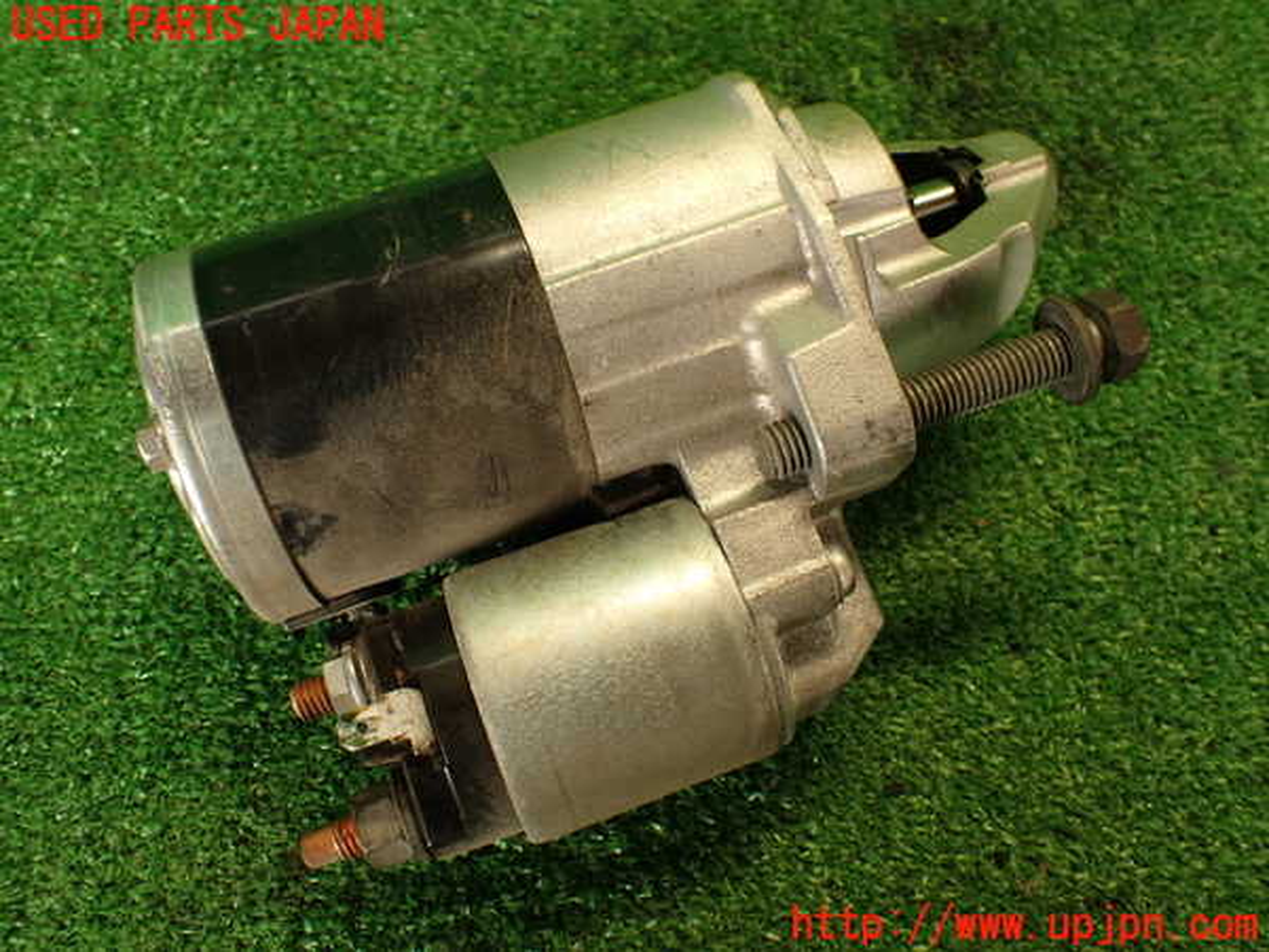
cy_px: 476
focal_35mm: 32
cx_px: 634
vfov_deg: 44.2
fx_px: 1173
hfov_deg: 56.8
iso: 200
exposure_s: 1/40
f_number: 2.4
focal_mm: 5.79
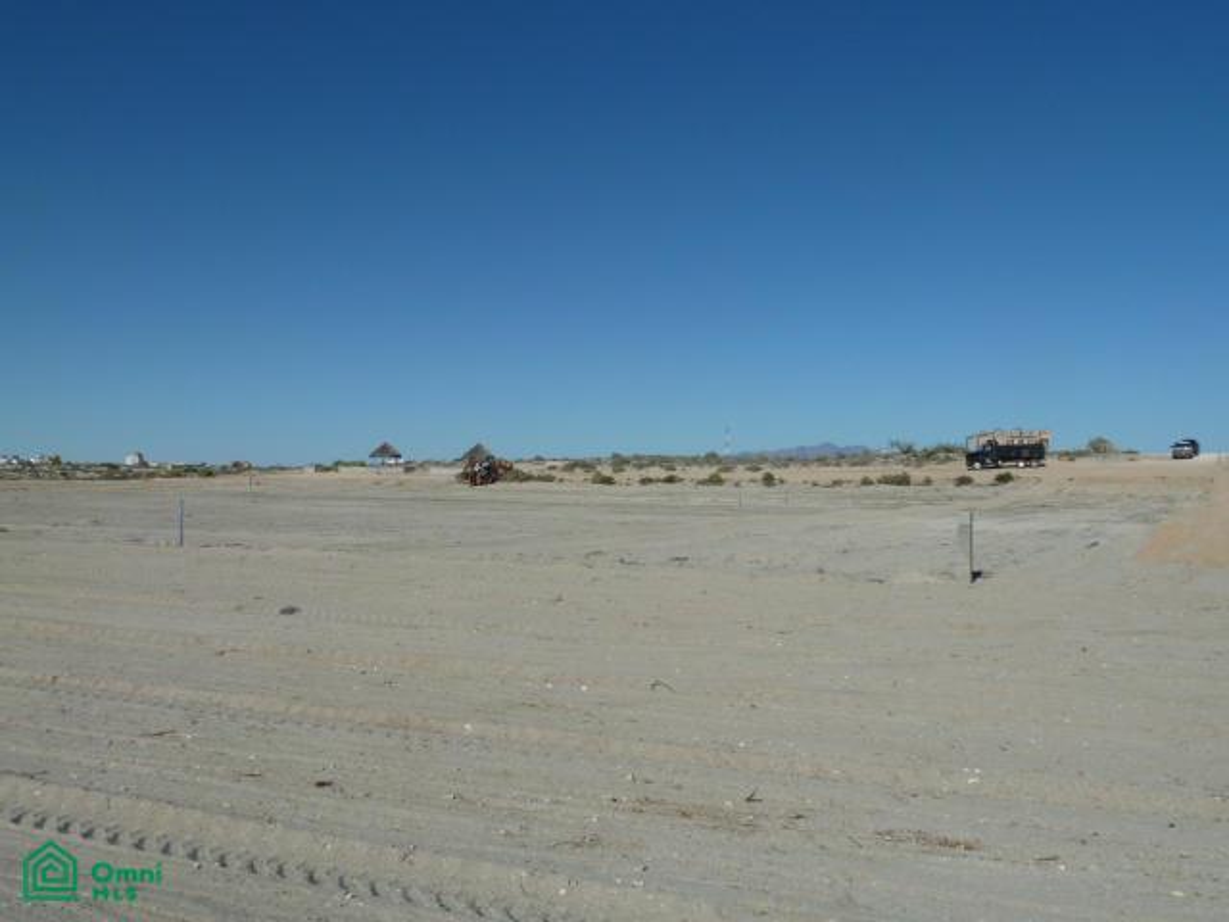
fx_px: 1030
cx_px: 614
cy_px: 461
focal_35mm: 29
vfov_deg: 48.2
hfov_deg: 61.7
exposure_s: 1/1000
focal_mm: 4.7
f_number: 5.6
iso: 80
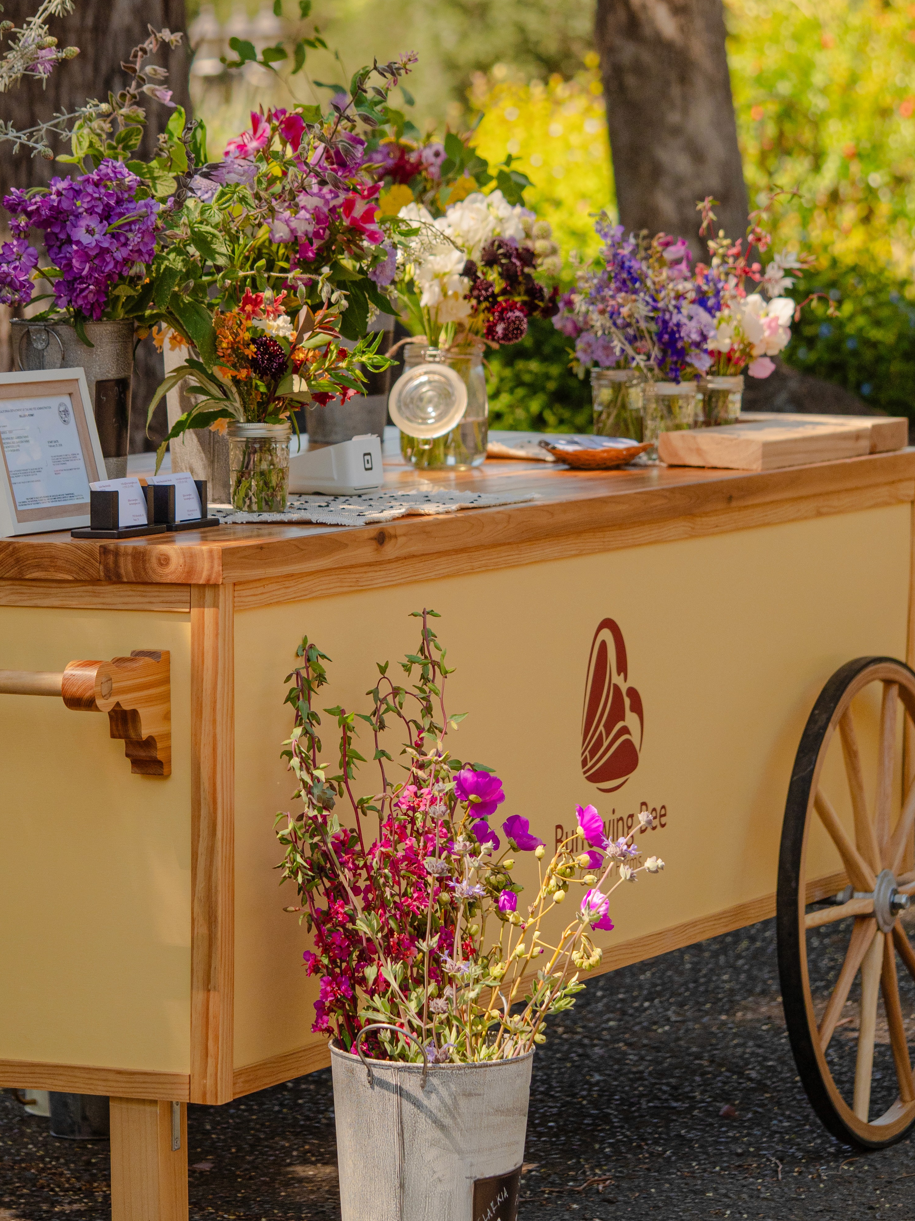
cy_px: 444
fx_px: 5428
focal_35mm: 154
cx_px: 388
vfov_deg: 12.8
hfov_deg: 9.6
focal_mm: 60
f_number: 3.2
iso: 400
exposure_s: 1/1250
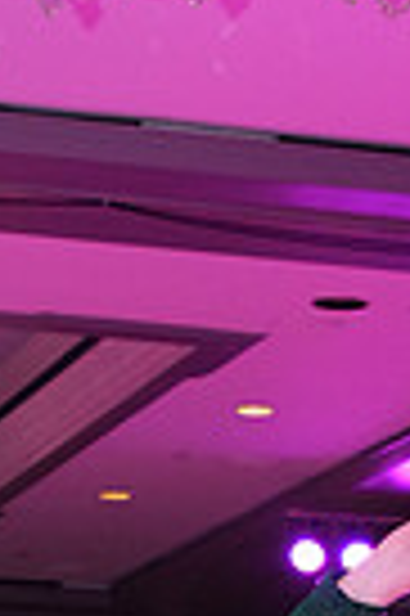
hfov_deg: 7.4
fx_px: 3117
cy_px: 1205
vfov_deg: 10.5
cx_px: 683
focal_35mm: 182
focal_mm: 43
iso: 2500
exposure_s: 1/250
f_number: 6.3
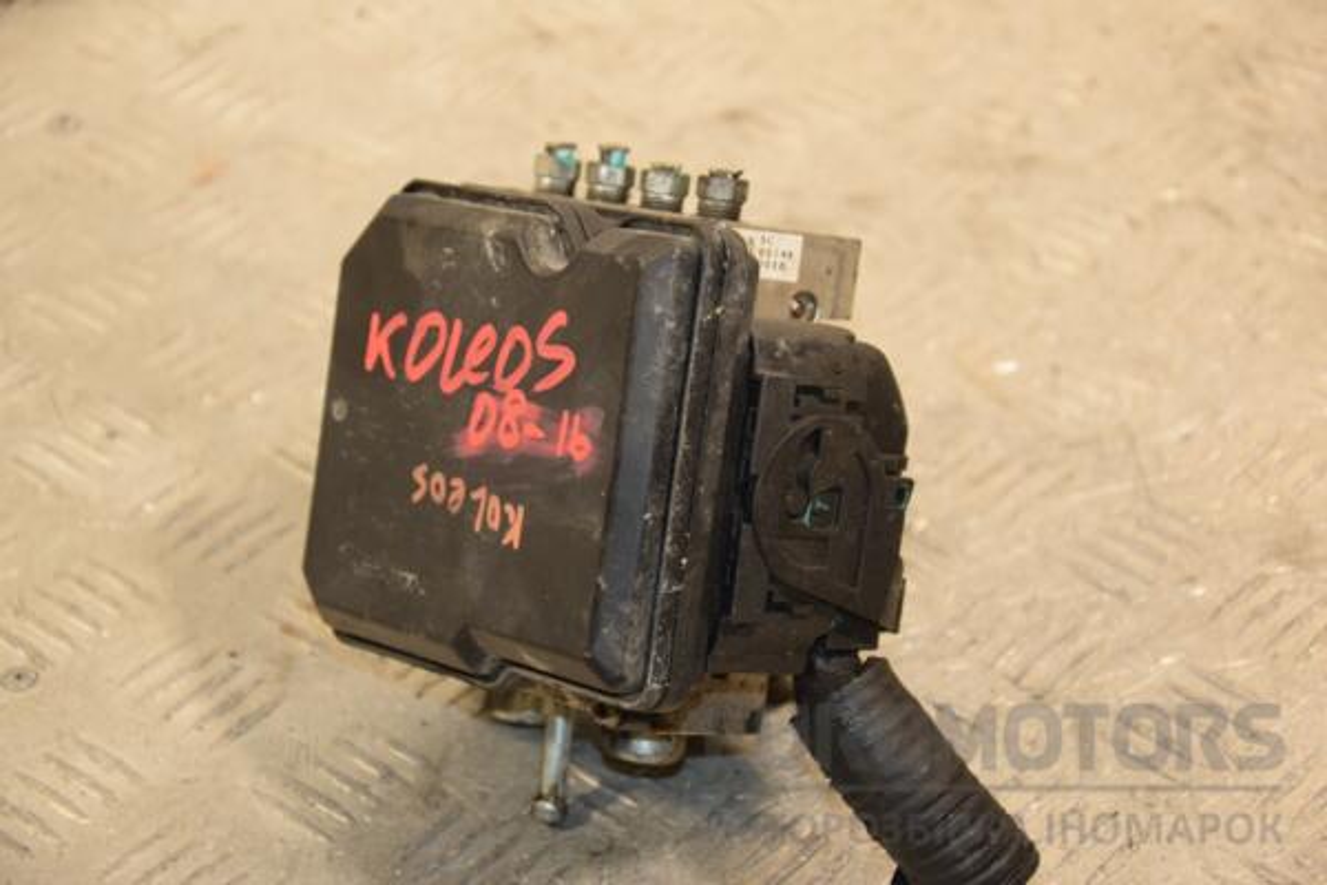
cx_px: 664
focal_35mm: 112
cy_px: 442
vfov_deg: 12.2
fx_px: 4147
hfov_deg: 18.2
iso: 800
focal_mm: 75
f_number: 5.3
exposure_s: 1/125
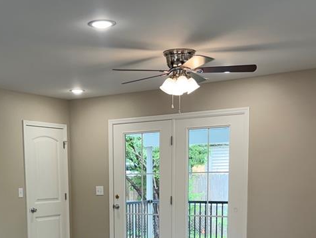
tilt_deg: -7.3
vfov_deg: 25.0
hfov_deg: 33.9
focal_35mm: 56
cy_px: 233
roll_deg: +1.5
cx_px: 98
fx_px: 512
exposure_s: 1/120
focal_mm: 5.96
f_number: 1.6
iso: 64
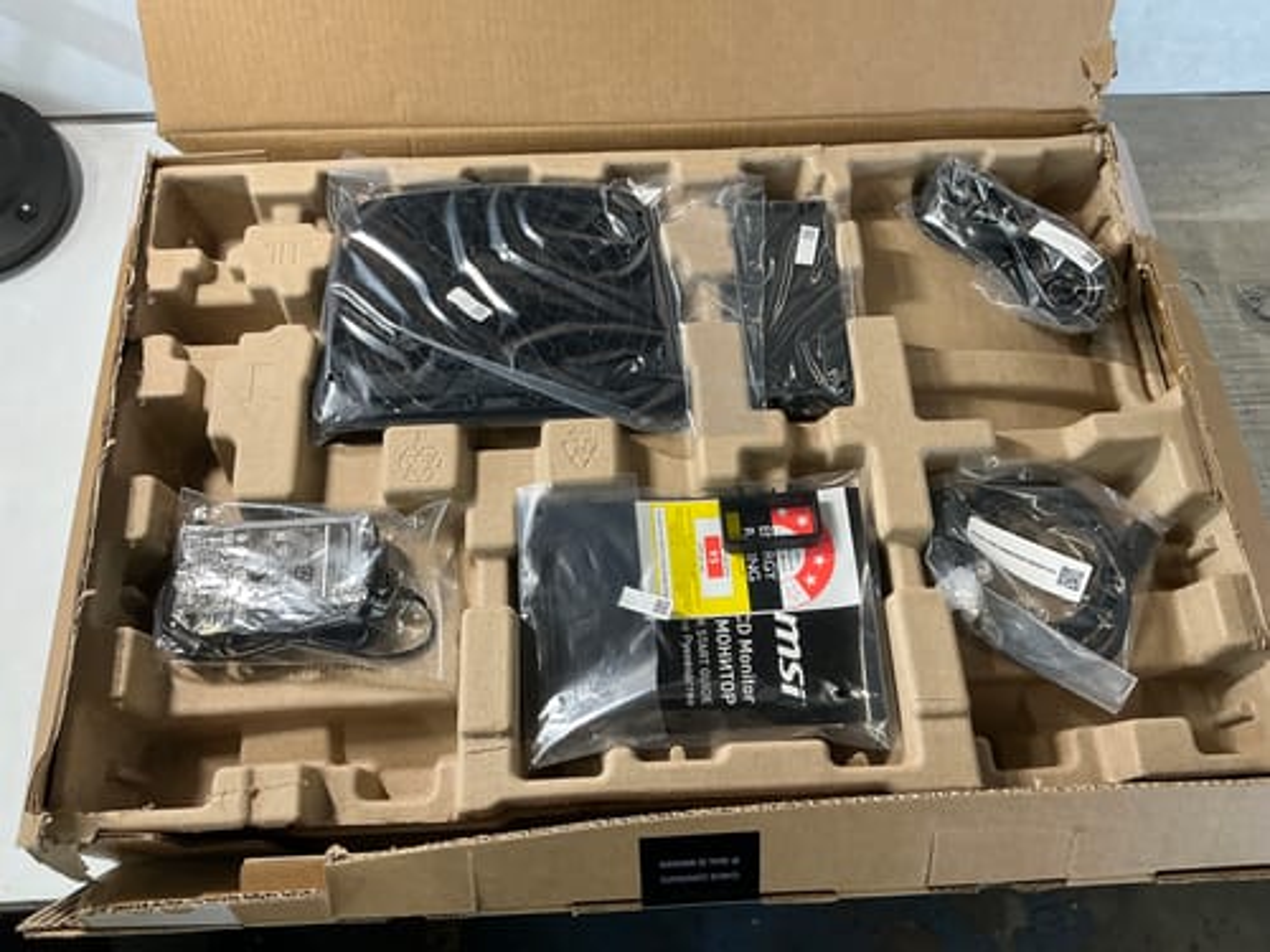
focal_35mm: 28
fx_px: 1027
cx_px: 635
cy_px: 476
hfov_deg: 63.4
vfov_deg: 49.7
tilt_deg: -67.6
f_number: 1.8
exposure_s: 1/50
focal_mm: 3
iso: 100
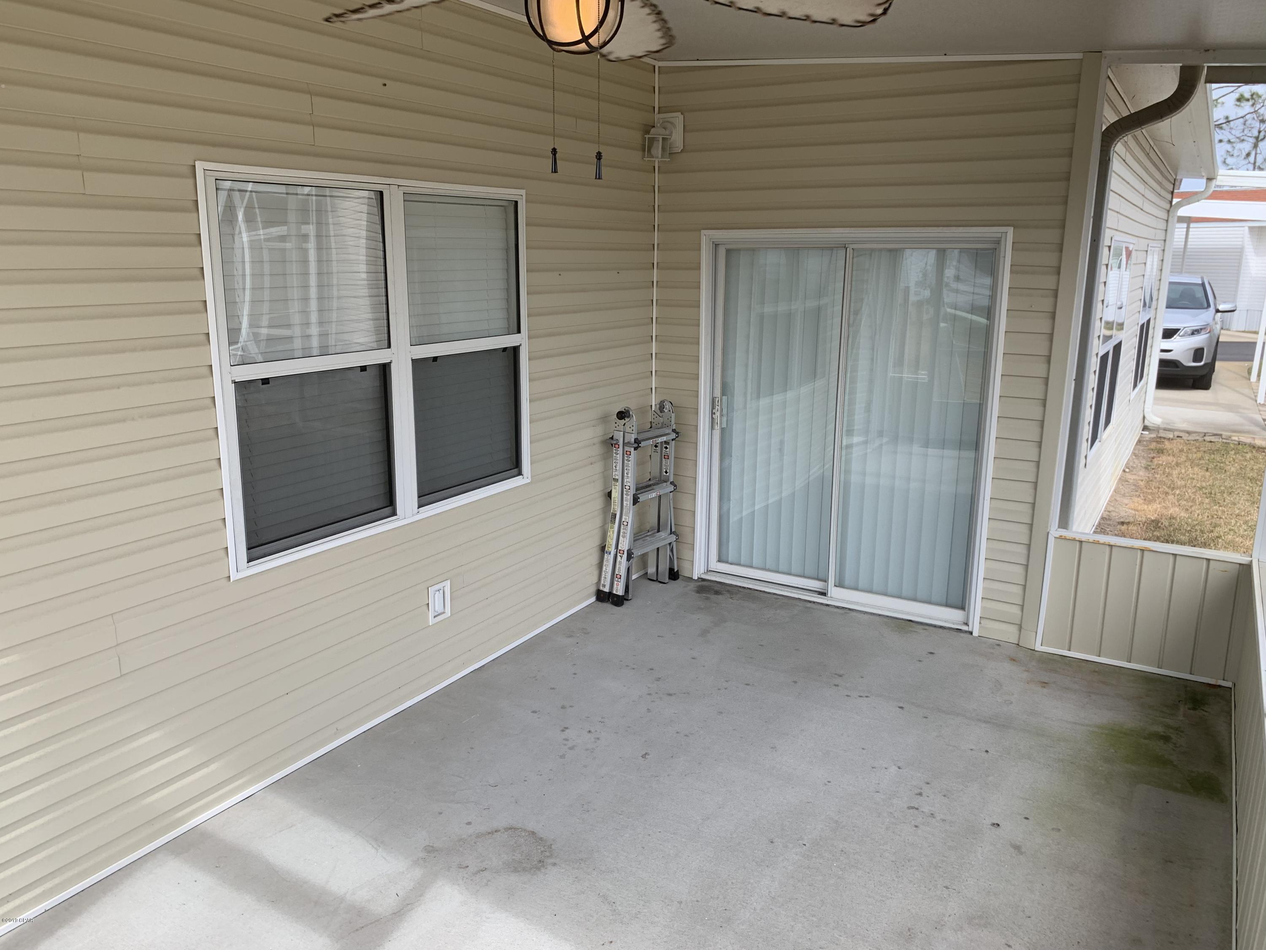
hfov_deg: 67.3
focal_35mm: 26
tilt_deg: -13.5
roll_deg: -0.9
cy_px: 475
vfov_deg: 53.1
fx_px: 951
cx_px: 633
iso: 25
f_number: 1.8
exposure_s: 1/471
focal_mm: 4.25
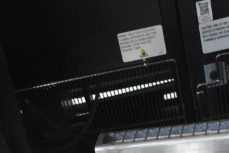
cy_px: 288
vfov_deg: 15.2
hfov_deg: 26.5
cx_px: 145
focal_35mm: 76
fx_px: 484
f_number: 3.5
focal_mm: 20
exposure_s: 1/30
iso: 2800
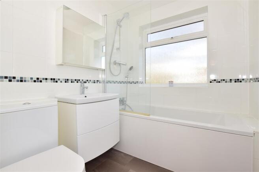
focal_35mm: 15
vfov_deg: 77.3
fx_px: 108
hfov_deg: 100.4
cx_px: 130
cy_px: 86
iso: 400
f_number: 7.1
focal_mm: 10
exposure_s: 1/200
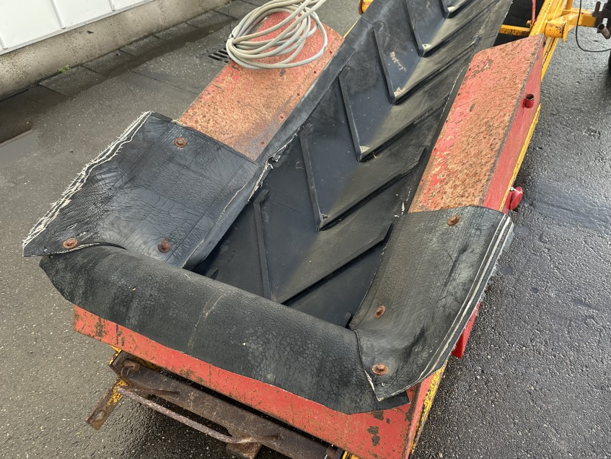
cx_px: 366
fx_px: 512
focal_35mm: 29
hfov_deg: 61.1
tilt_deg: -41.1
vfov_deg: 48.3
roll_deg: -0.5
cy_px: 230
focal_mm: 6.86
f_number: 1.78
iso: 80
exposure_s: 1/251
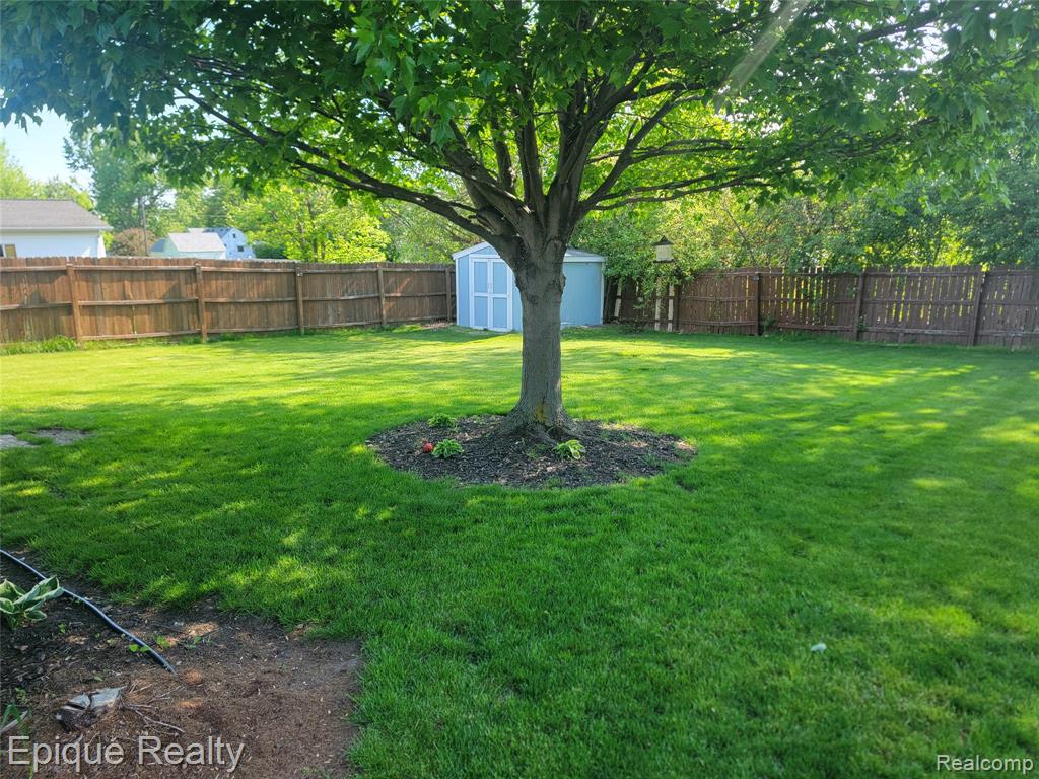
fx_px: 720
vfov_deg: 56.8
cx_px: 520
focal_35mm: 24
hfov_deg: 71.6
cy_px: 390
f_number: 1.8
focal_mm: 6.7
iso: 20
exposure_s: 1/120
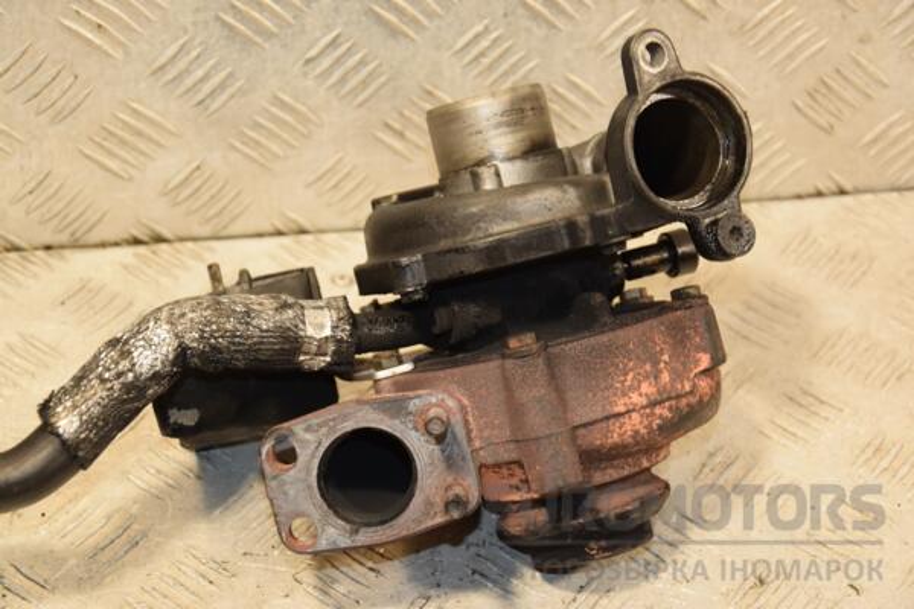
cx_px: 457
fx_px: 2209
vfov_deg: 15.7
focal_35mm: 87
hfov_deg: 23.4
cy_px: 304
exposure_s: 1/125
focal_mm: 58
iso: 800
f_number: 5
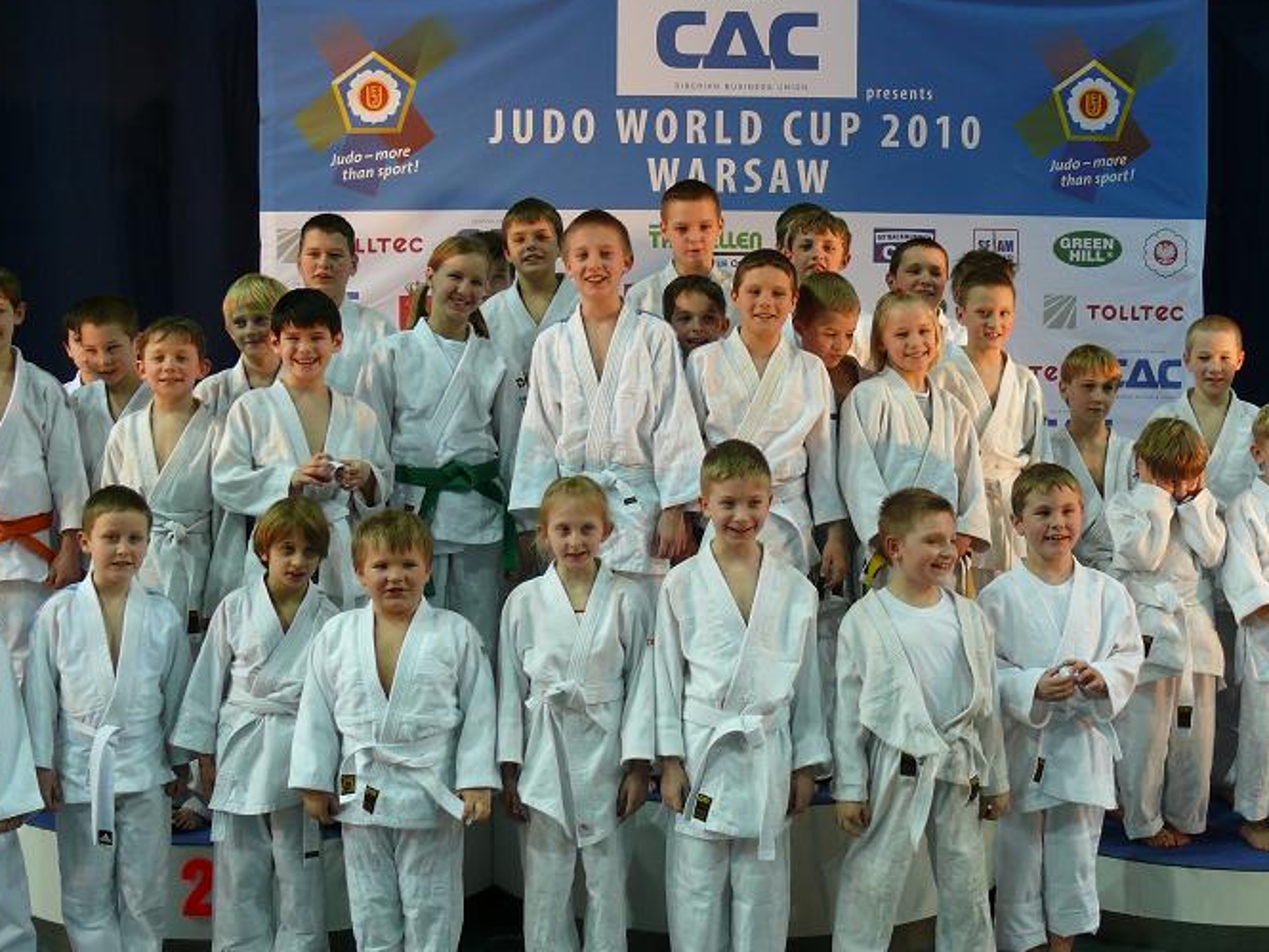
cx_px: 723
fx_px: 1760
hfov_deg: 39.6
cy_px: 475
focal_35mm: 48
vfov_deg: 30.3
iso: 100
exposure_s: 1/100
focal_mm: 7.4
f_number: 3.2
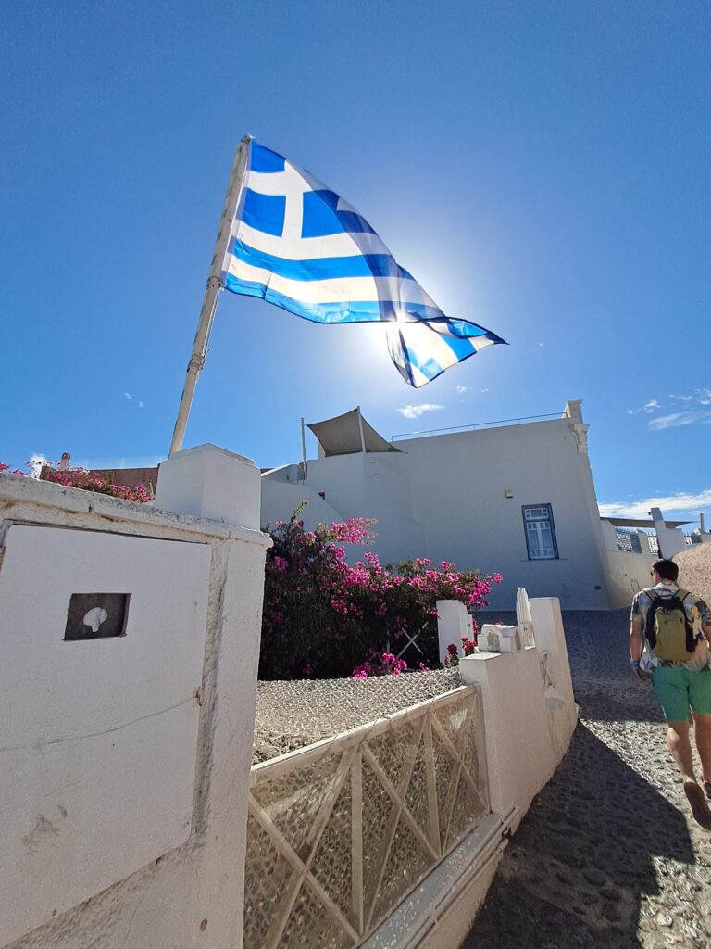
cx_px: 356
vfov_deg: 94.5
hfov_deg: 78.1
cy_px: 474
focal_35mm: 16
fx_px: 438
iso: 40
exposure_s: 1/3509
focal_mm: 1.64
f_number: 2.2
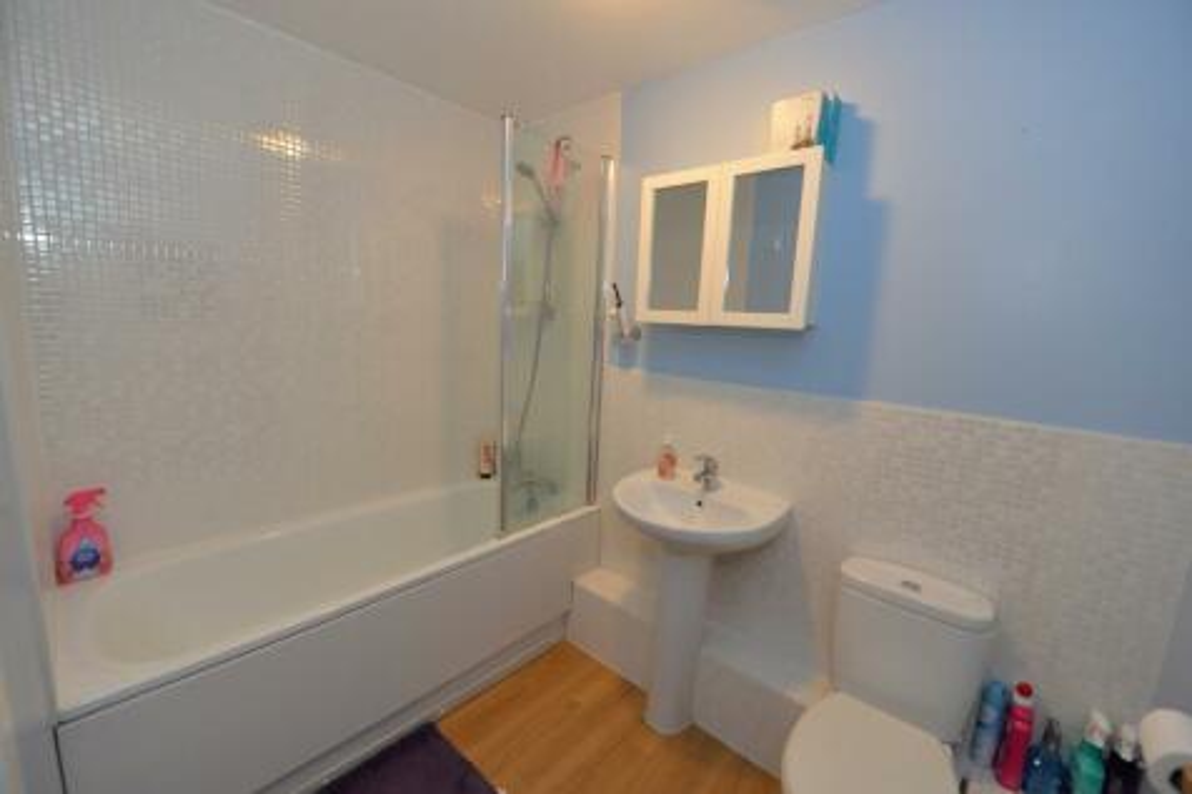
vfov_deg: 81.2
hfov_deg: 104.3
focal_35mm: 14
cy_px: 397
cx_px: 596
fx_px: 463
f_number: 4
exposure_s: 1/60
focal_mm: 14
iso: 800
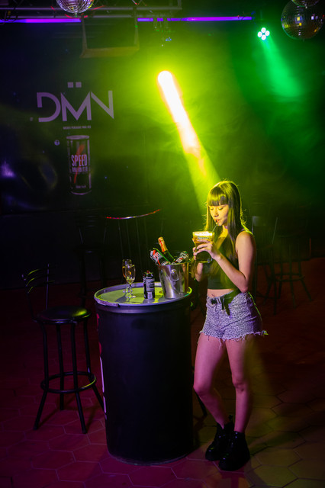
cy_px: 244
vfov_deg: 35.1
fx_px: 773
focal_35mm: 57
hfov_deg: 23.8
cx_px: 162
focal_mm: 38
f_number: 4.5
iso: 1250
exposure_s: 1/50
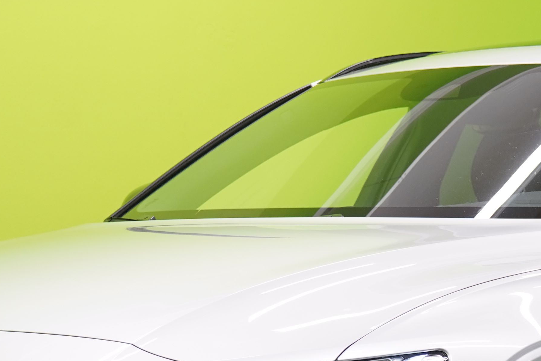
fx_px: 2705
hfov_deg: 11.4
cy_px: 257
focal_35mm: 180
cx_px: 441
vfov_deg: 7.6
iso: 400
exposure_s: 1/30
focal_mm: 54
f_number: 5
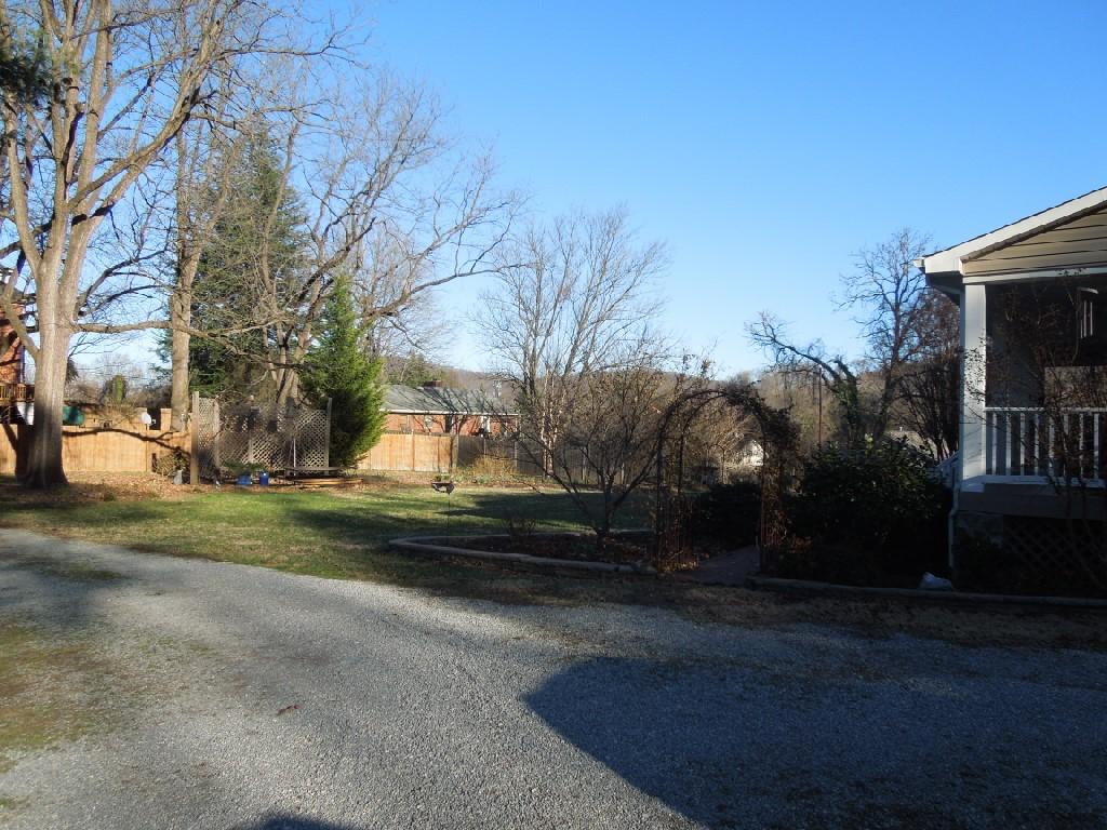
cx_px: 554
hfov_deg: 69.4
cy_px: 415
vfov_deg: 54.9
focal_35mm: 25
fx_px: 799
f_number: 3.3
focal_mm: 4.5
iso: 100
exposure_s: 1/640
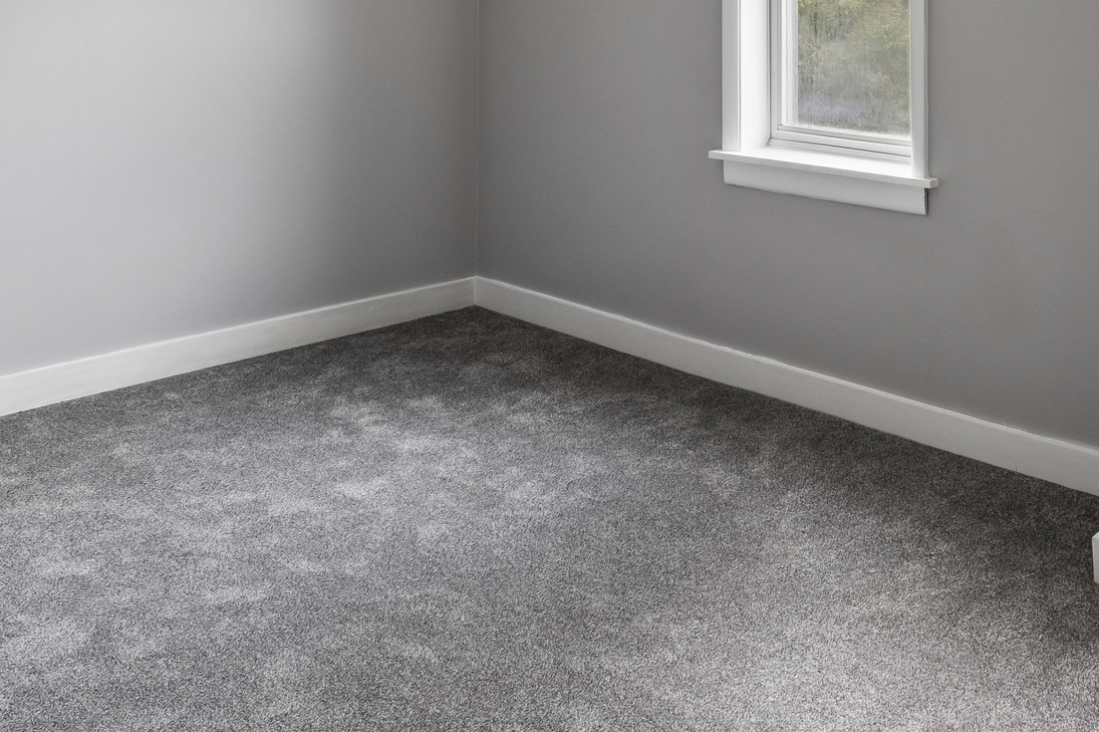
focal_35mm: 39
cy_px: -55
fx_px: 1190
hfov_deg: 43.8
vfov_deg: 30.8
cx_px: 1050
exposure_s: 1/6
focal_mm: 14
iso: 400
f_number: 13
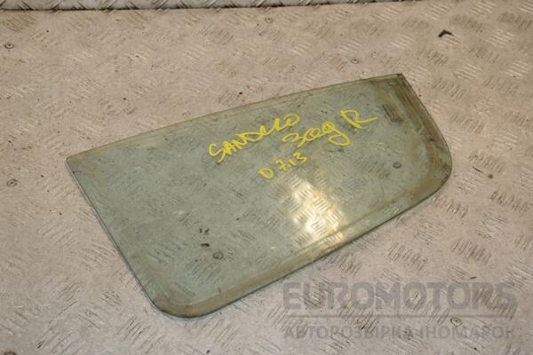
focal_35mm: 63
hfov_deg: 31.9
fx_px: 933
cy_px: 178
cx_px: 266
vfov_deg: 21.6
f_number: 11
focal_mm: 42
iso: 800
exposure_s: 1/200
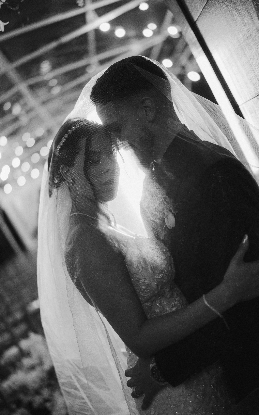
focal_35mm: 37
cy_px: 213
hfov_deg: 34.4
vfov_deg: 52.7
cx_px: 142
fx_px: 418
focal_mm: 35
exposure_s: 1/250
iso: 1000
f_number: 1.2
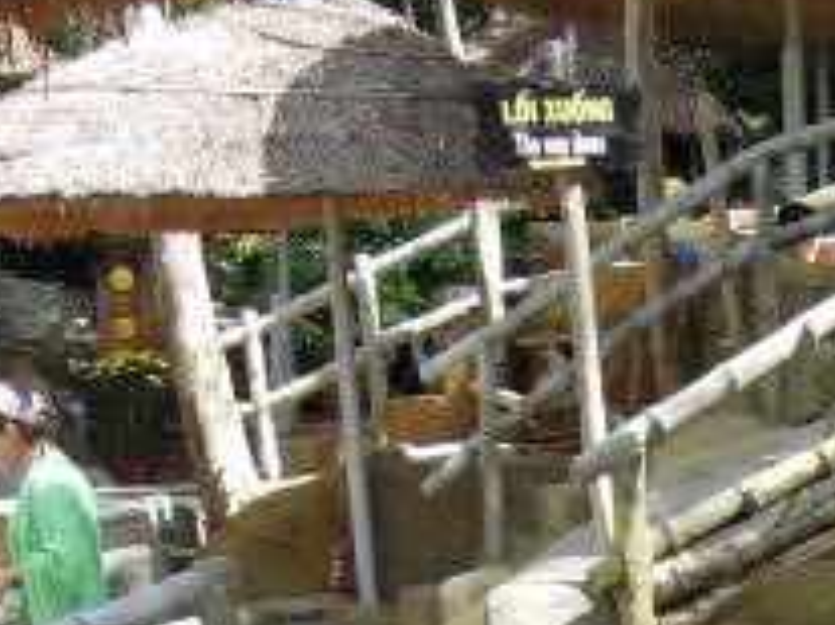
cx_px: 807
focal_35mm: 89
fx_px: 2146
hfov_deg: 21.4
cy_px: 843
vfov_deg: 15.7
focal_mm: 4.3
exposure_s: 1/500
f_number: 2.8
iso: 160
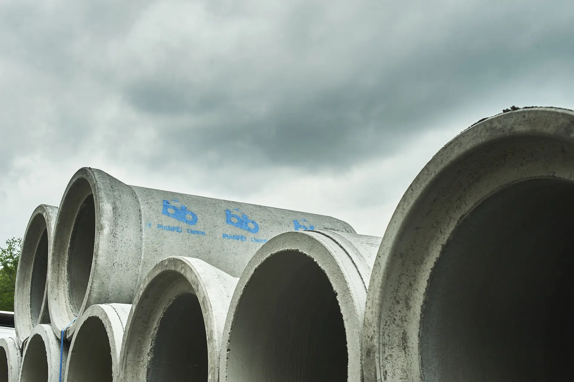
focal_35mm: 50
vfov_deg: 27.0
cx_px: 287
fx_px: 797
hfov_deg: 39.6
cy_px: 191
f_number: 10
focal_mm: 50
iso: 100
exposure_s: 1/250
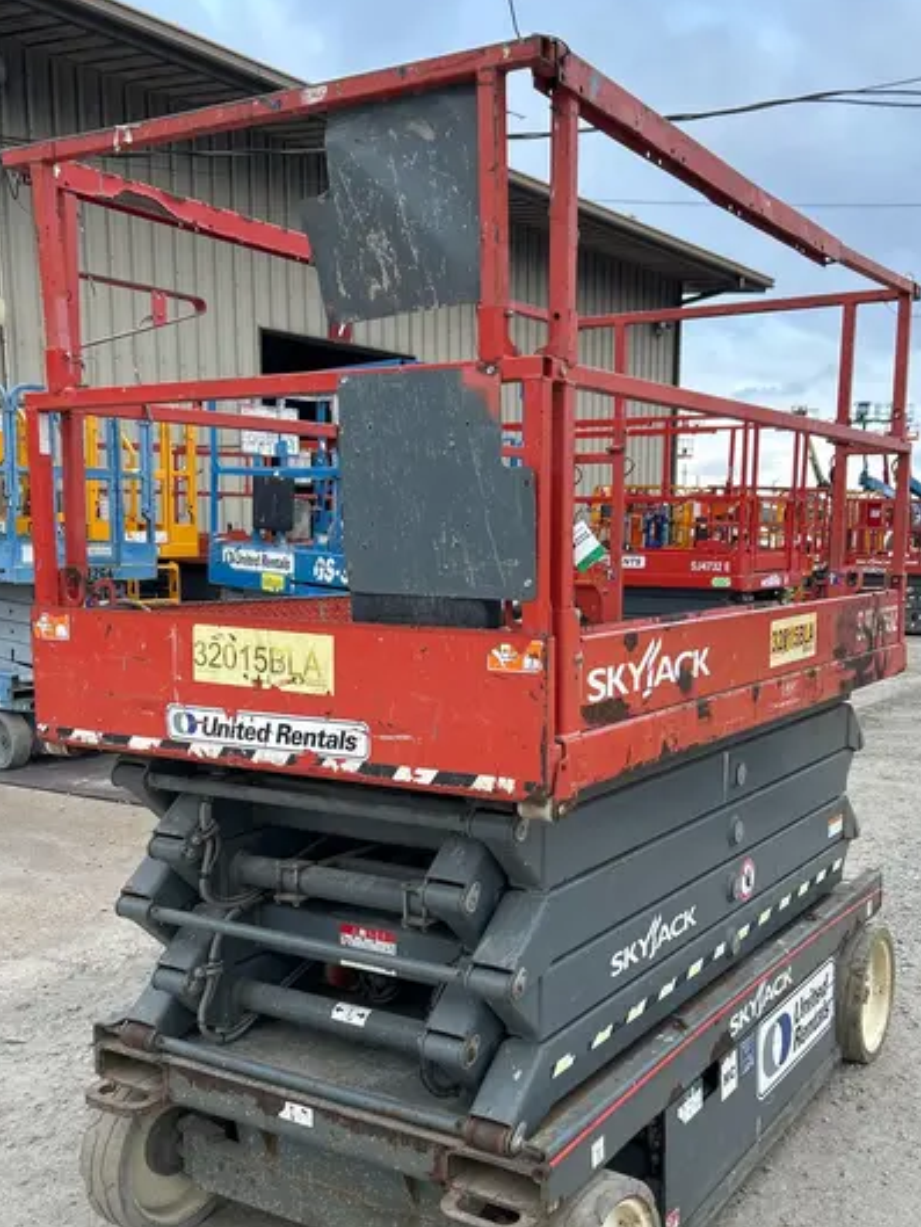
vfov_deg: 51.1
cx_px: 501
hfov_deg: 39.6
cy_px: 723
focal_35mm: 36
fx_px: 1277
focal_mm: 5.7
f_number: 1.5
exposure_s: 1/558
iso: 50
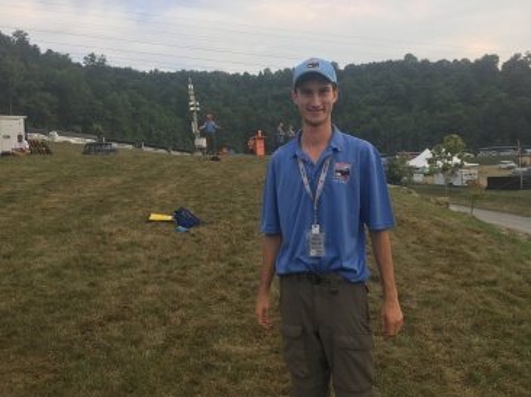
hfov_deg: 61.7
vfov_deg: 48.2
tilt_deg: -0.9
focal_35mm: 29
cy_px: 198
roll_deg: +3.6
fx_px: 445
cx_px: 266
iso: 25
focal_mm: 4.15
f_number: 2.2
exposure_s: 1/269
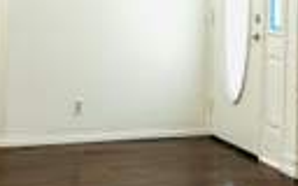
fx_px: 837
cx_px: 196
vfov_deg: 12.4
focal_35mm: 103
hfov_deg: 20.1
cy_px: -34
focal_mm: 5.7
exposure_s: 1/60
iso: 125
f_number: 1.5
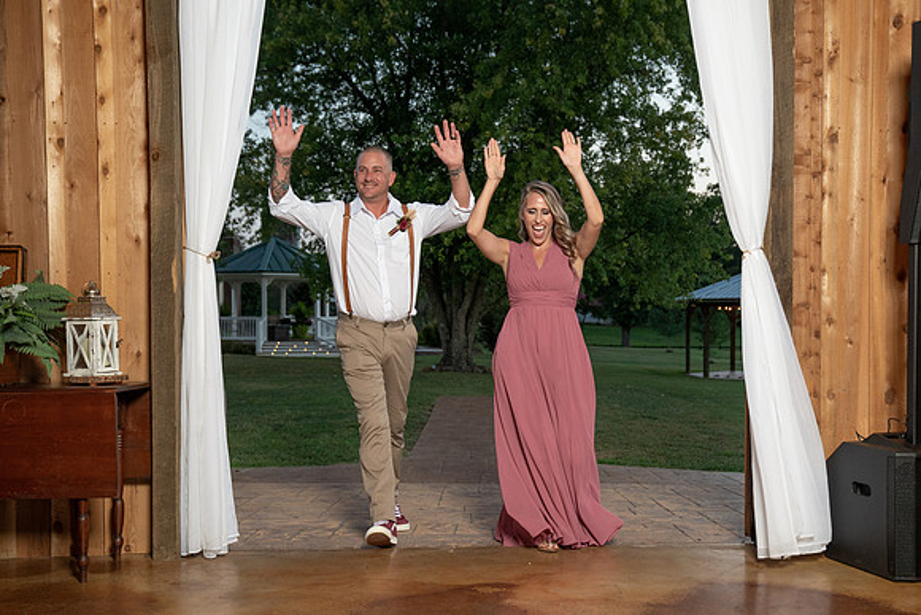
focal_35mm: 43
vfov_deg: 31.2
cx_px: 520
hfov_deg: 45.4
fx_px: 1099
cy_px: 347
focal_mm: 38
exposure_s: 1/200
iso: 1000
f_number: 4
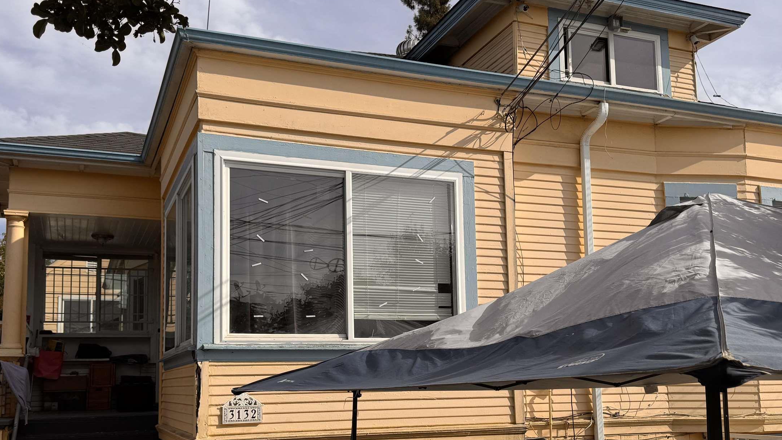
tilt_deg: +6.4
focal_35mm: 37
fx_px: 767
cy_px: 300
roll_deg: +1.5
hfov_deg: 54.0
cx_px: 384
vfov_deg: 31.7
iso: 80
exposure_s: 1/5814
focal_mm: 6.76
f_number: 1.78
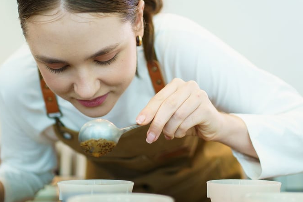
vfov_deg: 21.5
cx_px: 161
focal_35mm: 63
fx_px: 530
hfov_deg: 31.9
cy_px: 78
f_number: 1.8
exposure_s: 1/500
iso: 250
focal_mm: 35
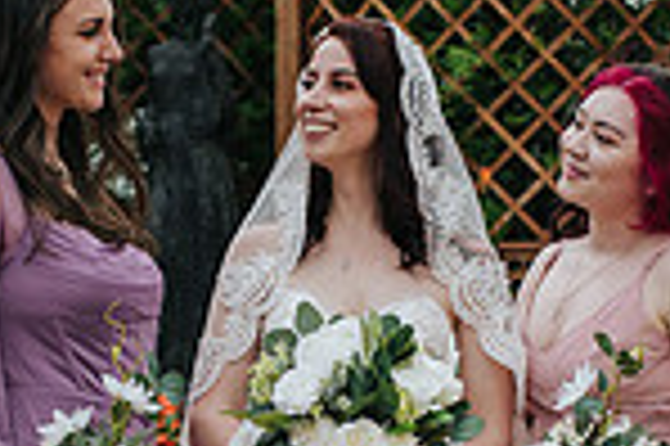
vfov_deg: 9.3
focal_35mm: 146
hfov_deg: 14.0
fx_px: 2714
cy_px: 450
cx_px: 219
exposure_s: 1/1250
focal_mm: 35
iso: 450
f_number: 3.5
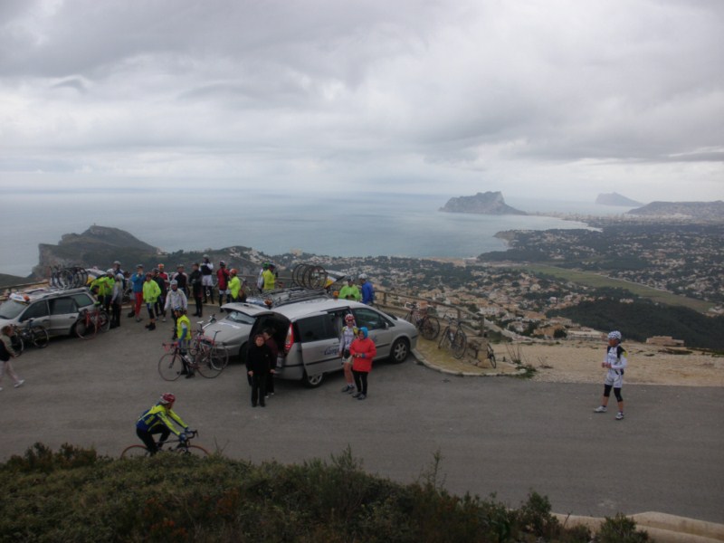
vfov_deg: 39.7
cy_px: 272
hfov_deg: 51.4
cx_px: 362
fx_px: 753
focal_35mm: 36
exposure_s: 1/100
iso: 64
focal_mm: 6.3
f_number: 3.5
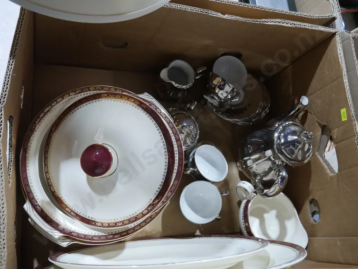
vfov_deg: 39.7
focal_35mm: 36
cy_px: 134
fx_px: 372
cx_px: 179
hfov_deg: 51.3
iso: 1250
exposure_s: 1/60
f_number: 4
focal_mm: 18
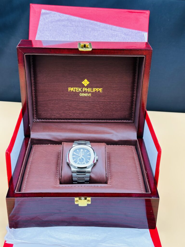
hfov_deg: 30.3
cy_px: 124
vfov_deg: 39.7
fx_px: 342
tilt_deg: -29.9
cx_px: 92
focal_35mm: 48
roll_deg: -1.8
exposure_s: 1/151
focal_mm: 6.86
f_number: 1.78
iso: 64
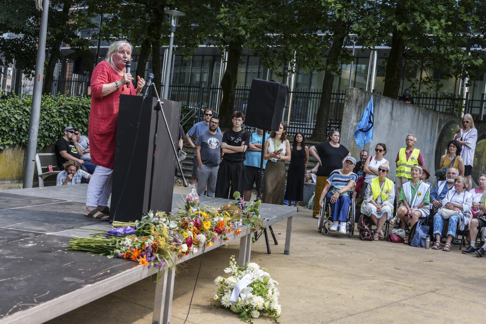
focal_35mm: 43
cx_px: 243
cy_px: 162
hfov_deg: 45.4
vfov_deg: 31.2
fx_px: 580
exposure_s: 1/1000
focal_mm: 43
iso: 320
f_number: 4
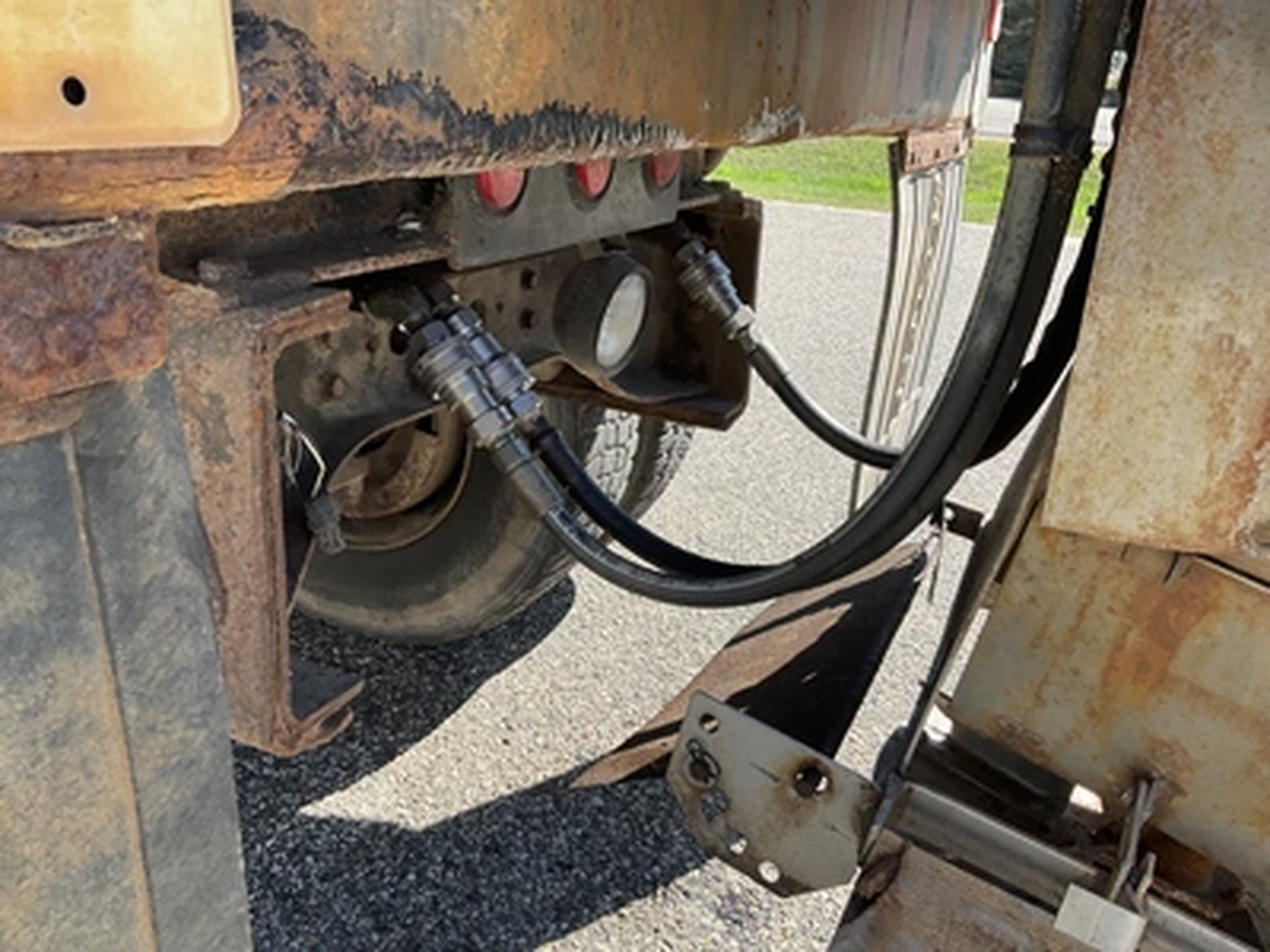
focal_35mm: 29
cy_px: 476
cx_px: 635
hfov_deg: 61.7
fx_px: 1064
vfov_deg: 48.2
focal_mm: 3
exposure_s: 1/425
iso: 25
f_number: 1.8
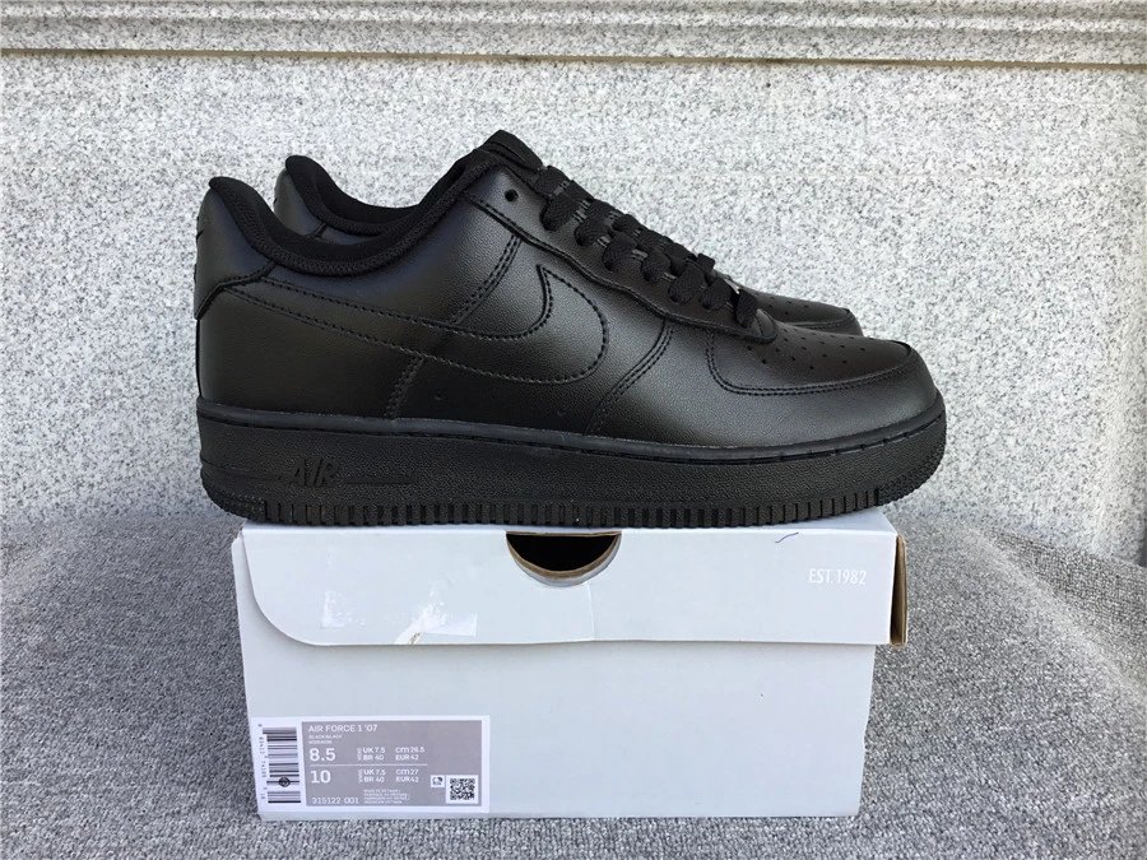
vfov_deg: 45.4
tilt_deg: -16.6
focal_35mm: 31
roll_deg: +0.2
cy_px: 430
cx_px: 574
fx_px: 1027
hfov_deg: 58.4
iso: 25
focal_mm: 3.3
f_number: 2.4
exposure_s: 1/130
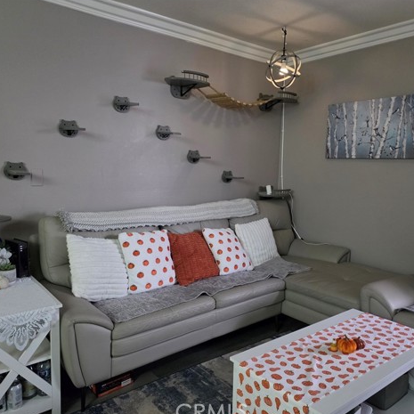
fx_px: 379
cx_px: 223
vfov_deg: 57.3
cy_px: 211
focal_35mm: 28
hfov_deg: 57.2
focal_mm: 6.25
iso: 2000
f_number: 1.7
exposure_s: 1/120
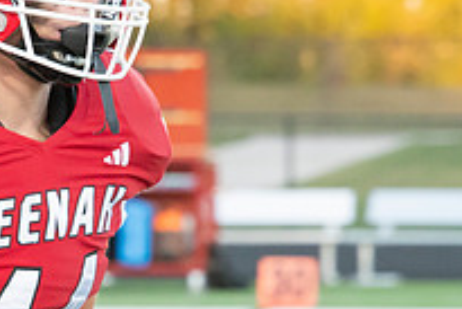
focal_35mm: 652
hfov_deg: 3.2
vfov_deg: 2.1
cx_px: 61
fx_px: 8373
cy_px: 193
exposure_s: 1/400
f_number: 9
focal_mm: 230
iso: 8000
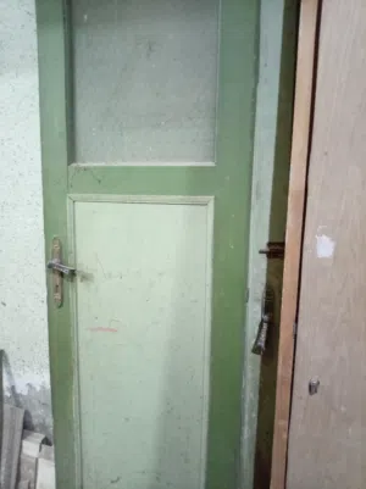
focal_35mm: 25
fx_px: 353
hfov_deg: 54.8
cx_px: 183
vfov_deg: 69.4
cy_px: 244
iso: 3986
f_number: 1.8
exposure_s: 1/14.3
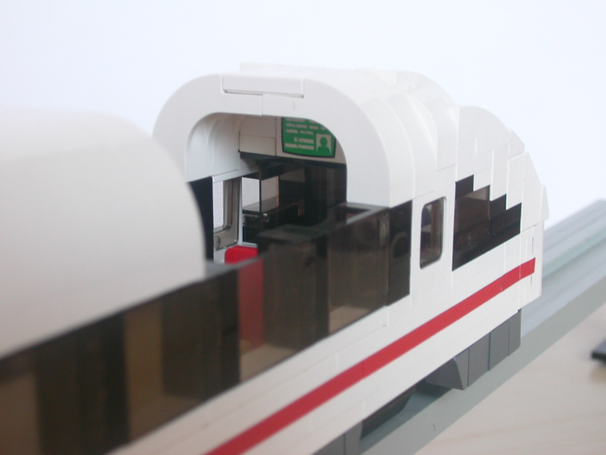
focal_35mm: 68
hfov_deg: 28.6
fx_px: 1190
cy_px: 228
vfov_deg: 21.6
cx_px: 303
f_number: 3.7
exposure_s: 1/31.8
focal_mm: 10.4
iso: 100
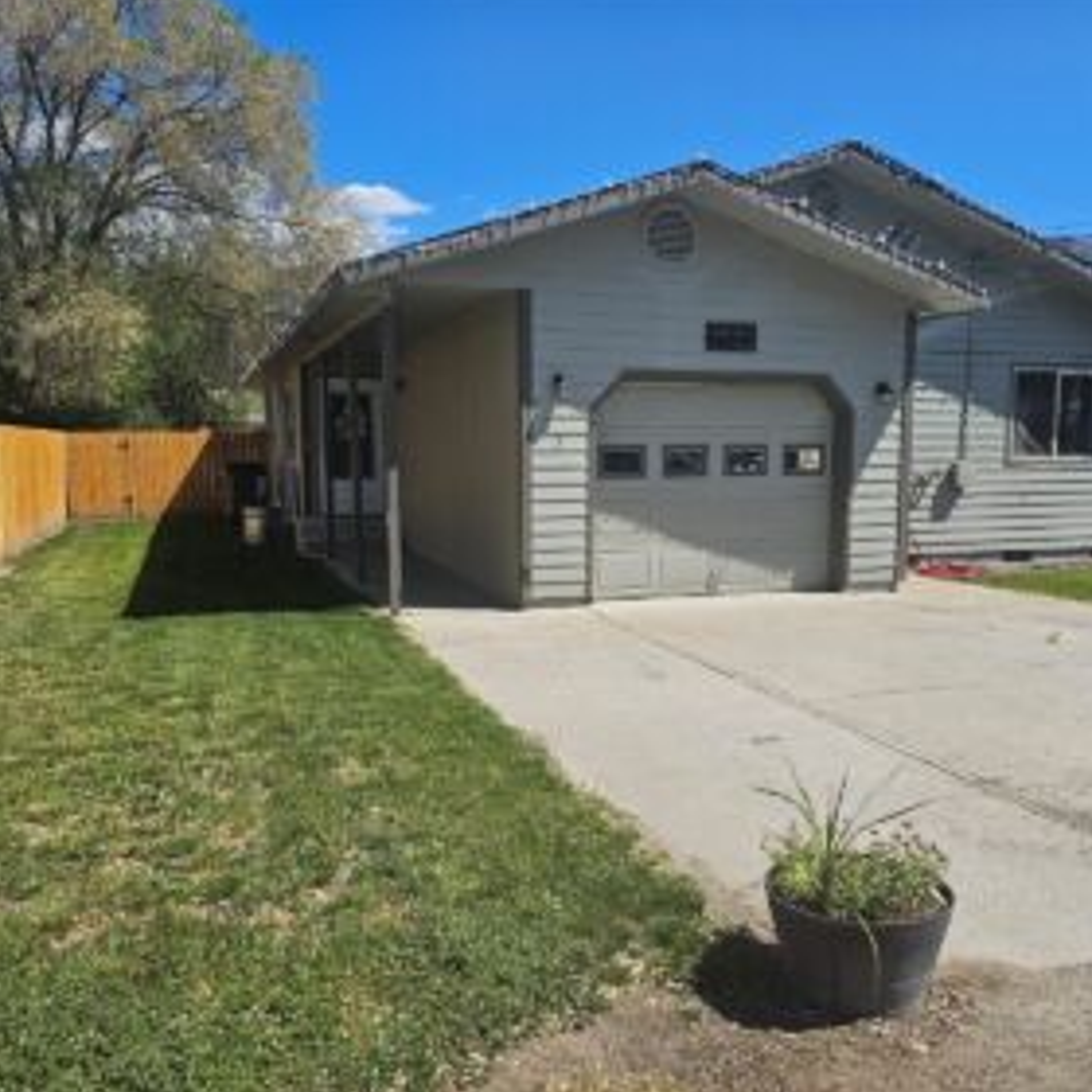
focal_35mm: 29
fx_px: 1035
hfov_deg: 55.6
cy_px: 562
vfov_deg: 55.6
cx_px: 577
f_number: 1.7
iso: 16
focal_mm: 6.3
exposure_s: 1/1304
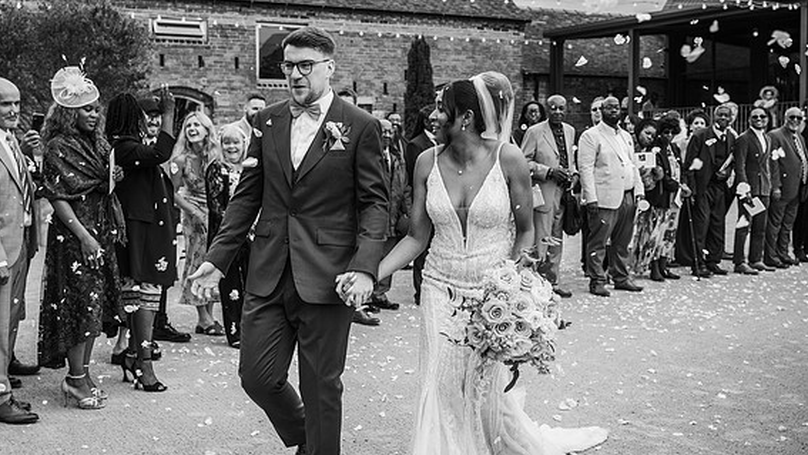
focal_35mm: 45
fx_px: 964
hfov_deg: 45.5
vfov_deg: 26.5
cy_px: 217
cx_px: 396
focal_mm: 42
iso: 280
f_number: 5
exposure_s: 1/1000
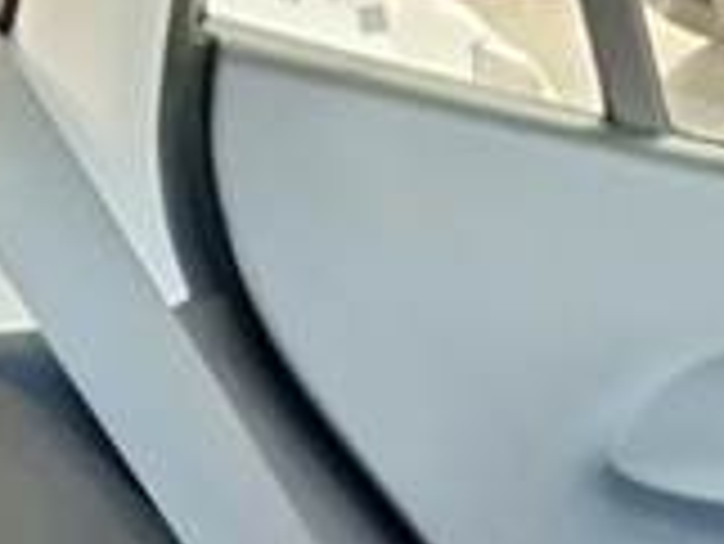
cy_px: 1980
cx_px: 1255
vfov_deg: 7.1
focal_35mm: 170
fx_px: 3558
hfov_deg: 10.9
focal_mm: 5.54
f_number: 1.8
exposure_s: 1/20
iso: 800
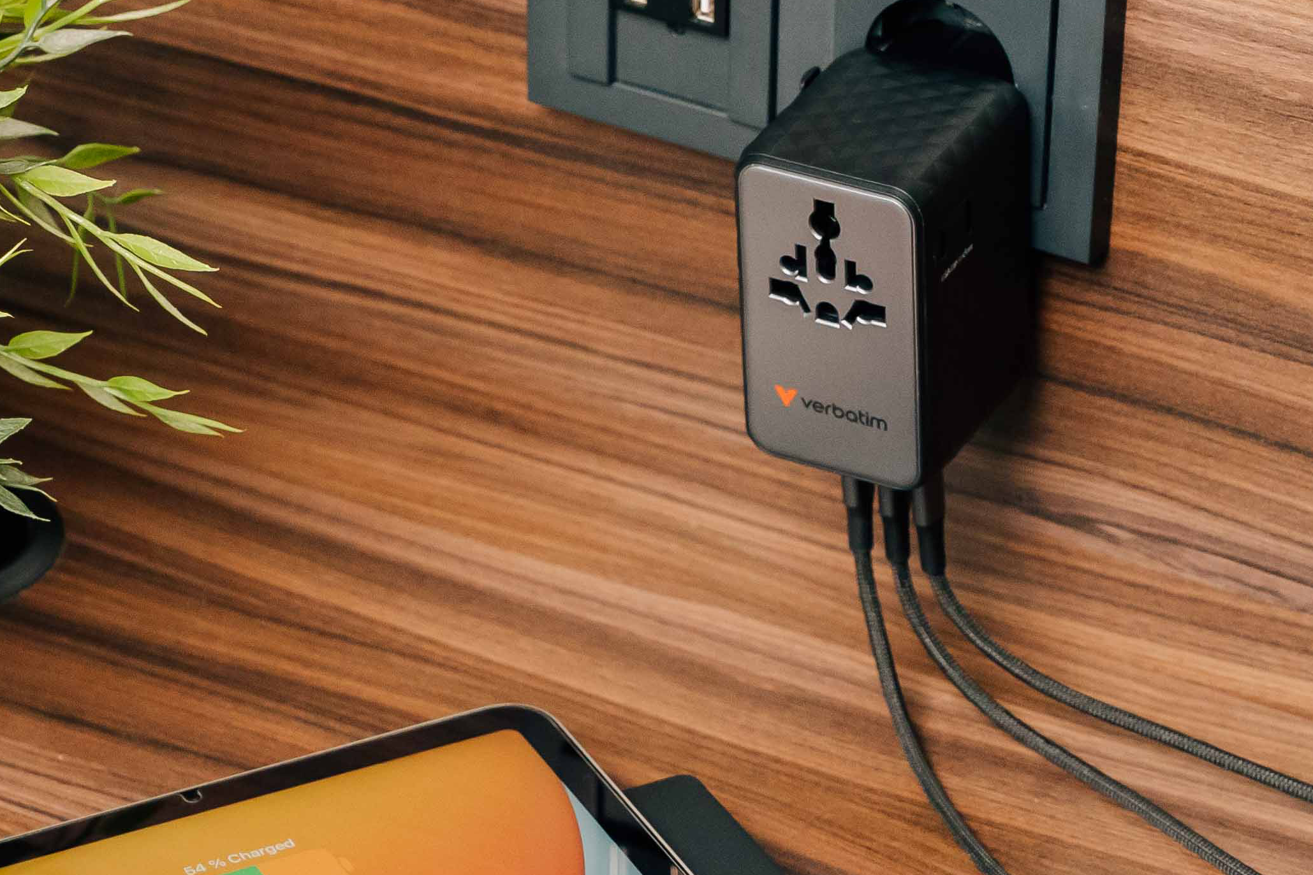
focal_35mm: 171
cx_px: 367
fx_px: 6249
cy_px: 890
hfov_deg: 12.0
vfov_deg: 8.0
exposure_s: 1/160
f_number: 5
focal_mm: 58.8
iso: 2500
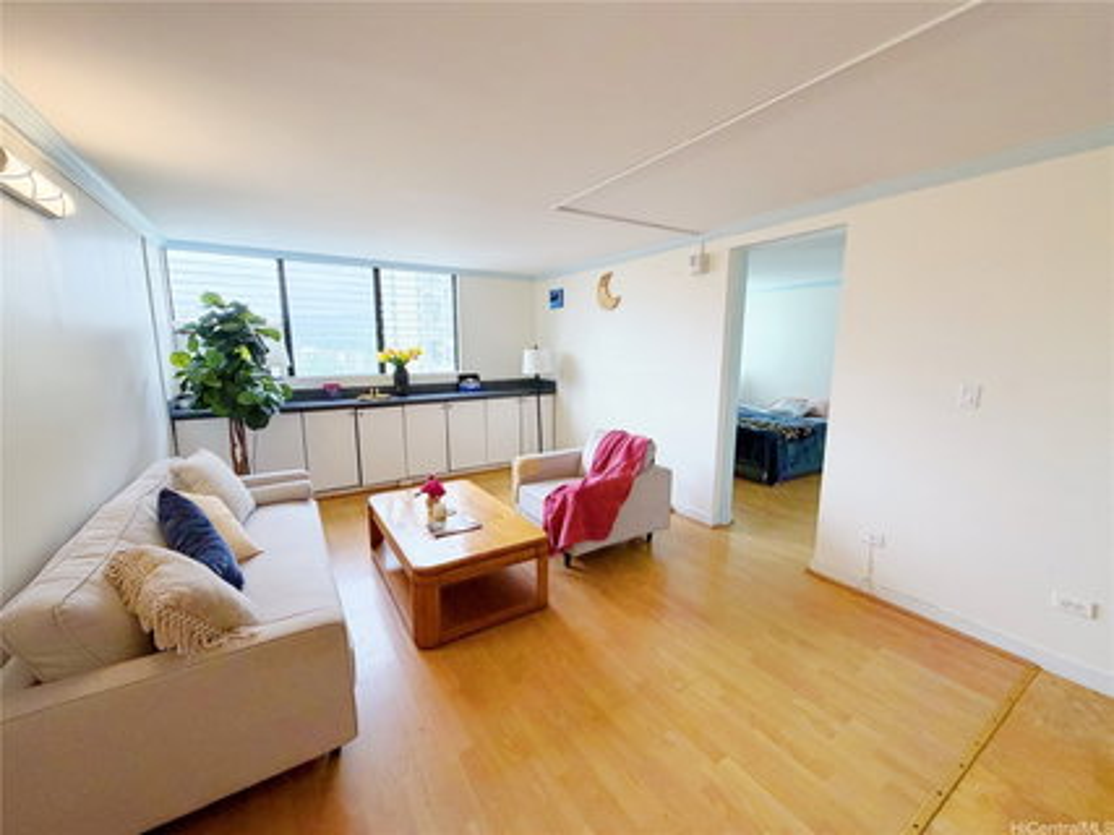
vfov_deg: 85.6
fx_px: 450
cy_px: 418
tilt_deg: -9.9
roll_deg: -0.3
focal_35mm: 14
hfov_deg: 102.1
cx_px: 557
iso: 200
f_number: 2.2
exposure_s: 1/120
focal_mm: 2.22
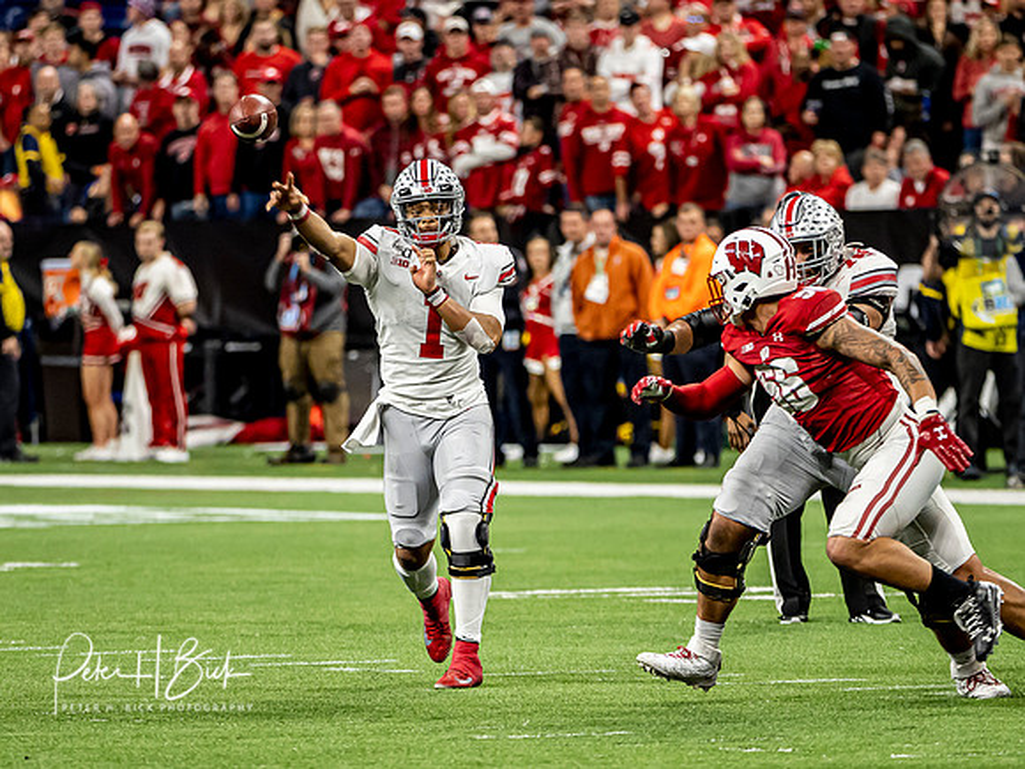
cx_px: 459
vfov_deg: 2.8
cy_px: 430
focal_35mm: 530
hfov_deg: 3.7
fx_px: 15682
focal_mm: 200
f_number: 2.8
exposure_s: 1/1000
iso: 1600
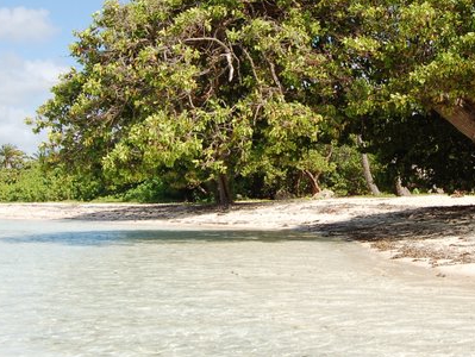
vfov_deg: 24.3
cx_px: 348
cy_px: 110
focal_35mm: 60
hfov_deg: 31.7
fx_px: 824
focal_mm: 26
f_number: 8
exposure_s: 1/250
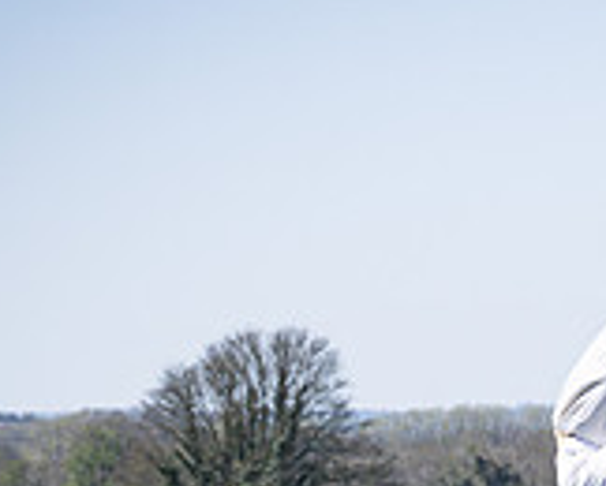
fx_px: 6357
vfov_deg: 4.4
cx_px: 762
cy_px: 642
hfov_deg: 5.4
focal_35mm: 354
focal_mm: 70
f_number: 5
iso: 250
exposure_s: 1/2000
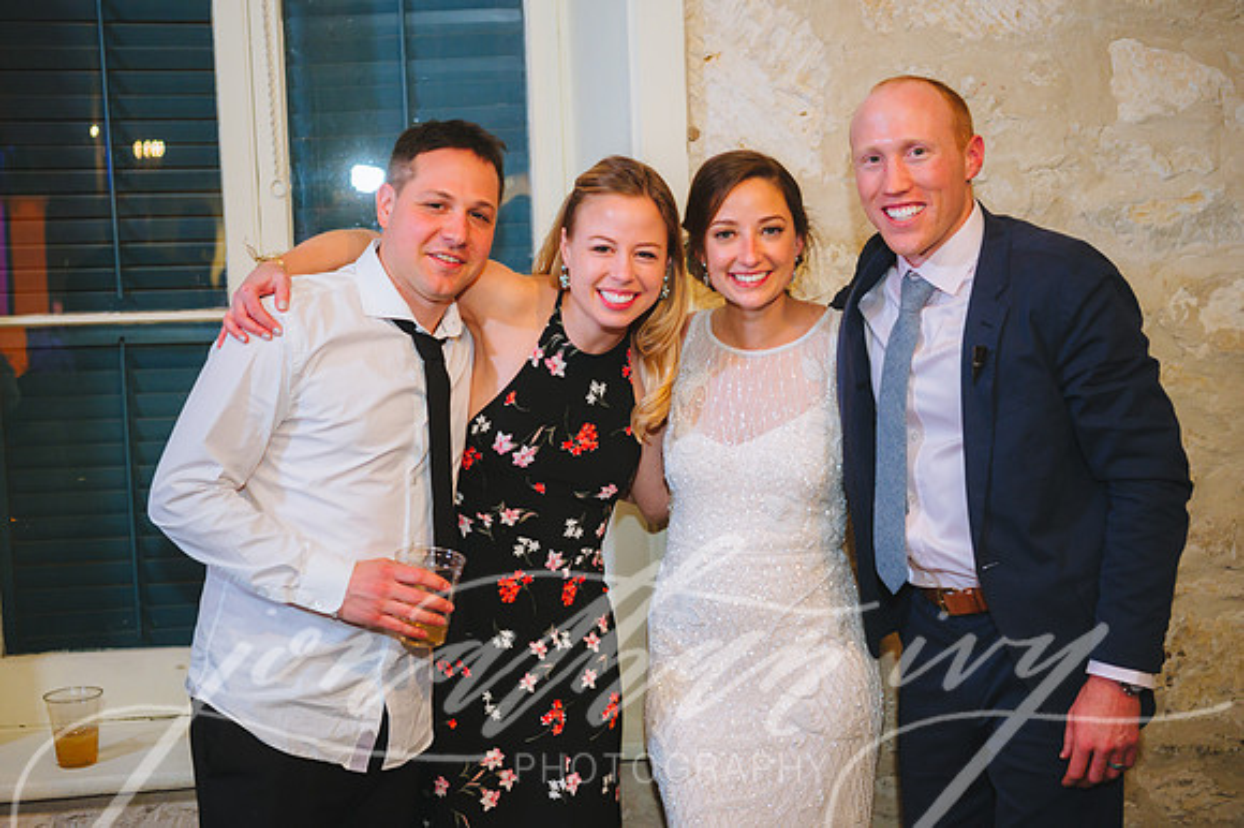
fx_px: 1727
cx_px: 622
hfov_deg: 39.6
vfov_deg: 27.0
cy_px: 414
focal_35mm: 50
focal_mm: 50
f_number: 2.8
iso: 2000
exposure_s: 1/80
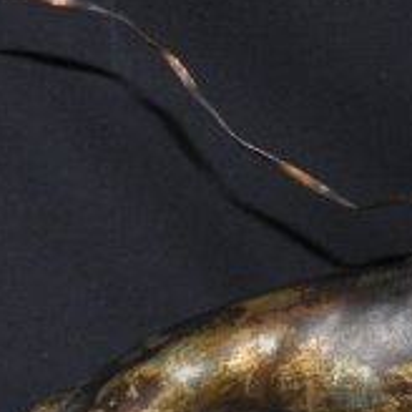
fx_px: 4269
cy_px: 343
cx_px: -354
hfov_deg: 5.4
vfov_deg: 5.5
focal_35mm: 317
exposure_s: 1/60
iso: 800
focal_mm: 34
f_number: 4.2
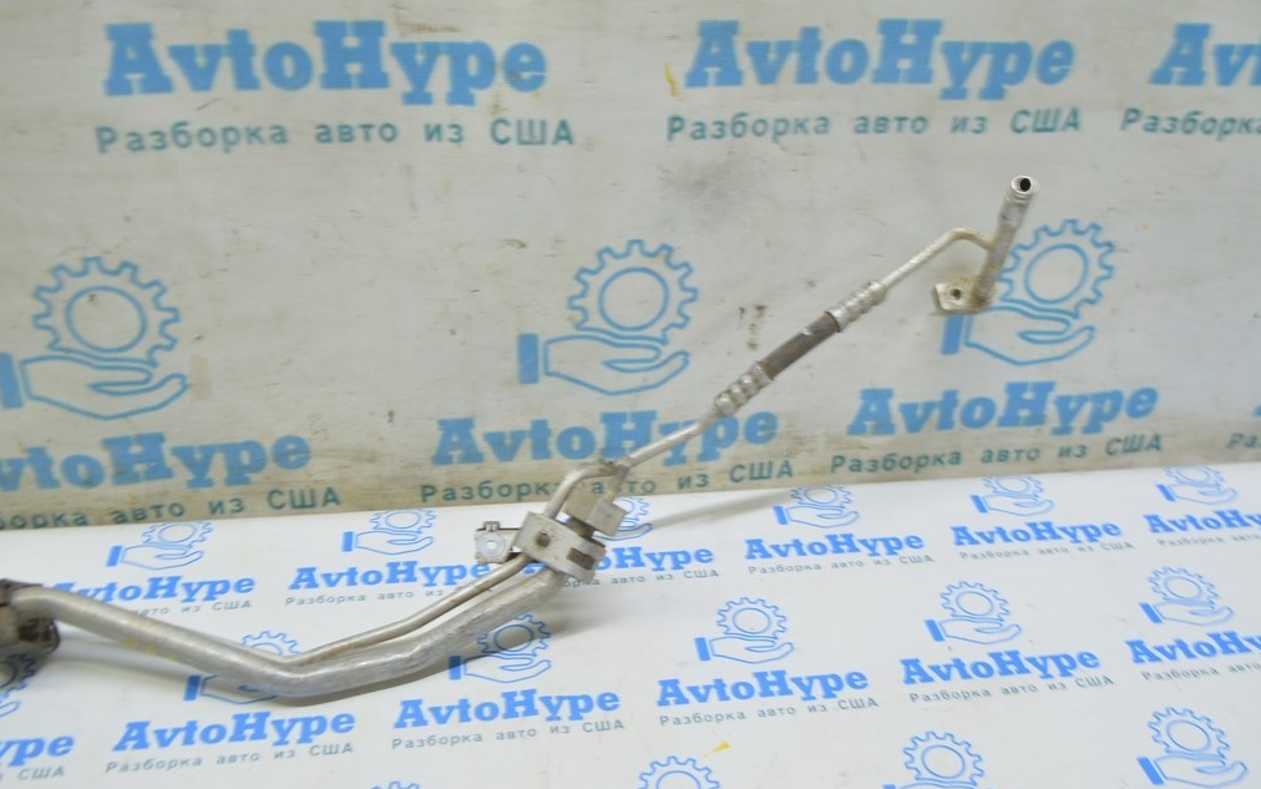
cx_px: 633
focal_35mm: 34
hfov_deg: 56.7
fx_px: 1169
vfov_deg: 37.3
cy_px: 380
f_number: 5.6
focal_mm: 22
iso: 400
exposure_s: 1/20
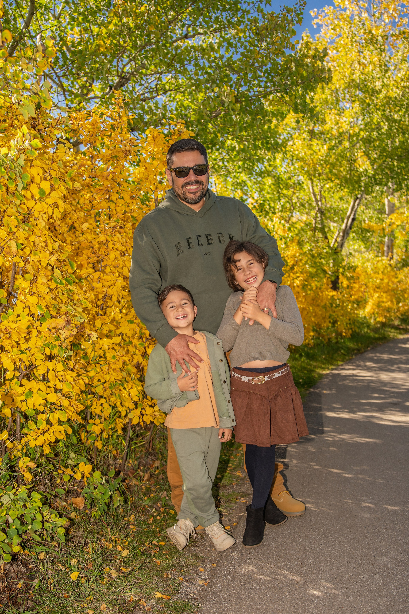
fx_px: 494
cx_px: 204
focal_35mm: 29
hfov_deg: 45.0
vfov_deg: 63.7
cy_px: 307
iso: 320
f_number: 2.8
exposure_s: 1/2000
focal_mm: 29
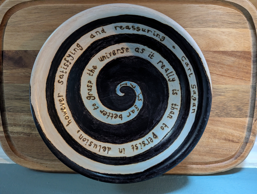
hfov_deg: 71.5
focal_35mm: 24
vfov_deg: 56.9
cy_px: 97
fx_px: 178
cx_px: 128
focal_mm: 6.81
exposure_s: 1/40.7
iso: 1045
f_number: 1.85
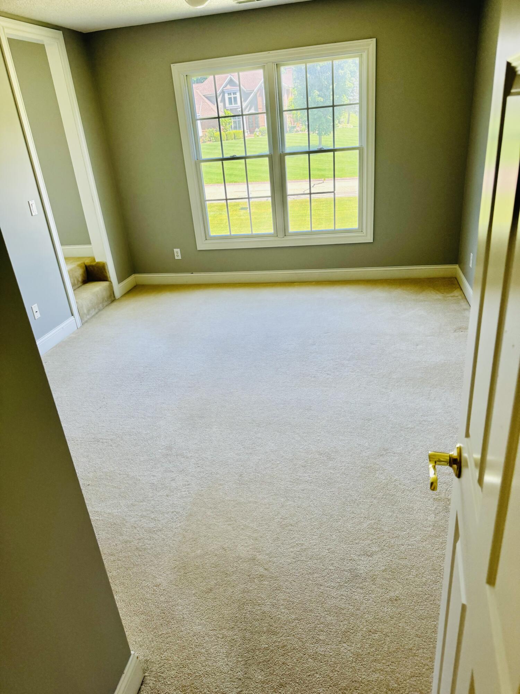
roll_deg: +7.7
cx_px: 260
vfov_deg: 71.6
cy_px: 347
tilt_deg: -22.8
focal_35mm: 24
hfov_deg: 56.8
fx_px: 481
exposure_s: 1/121
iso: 160
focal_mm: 6.76
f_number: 1.78
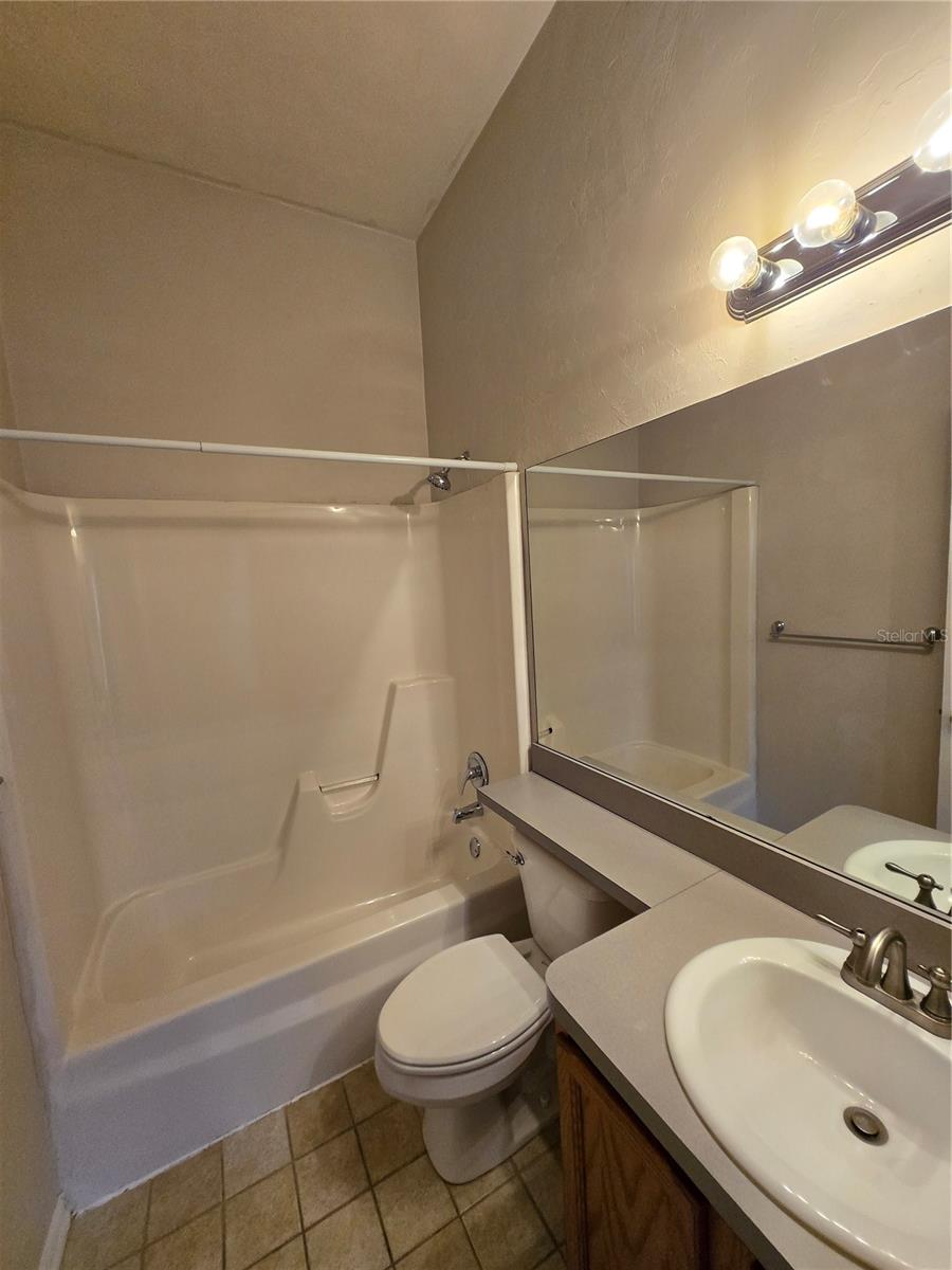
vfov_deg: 106.2
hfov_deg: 89.9
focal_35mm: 13
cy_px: 635
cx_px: 476
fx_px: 477
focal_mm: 1.7
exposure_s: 1/60
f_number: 2.2
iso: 125
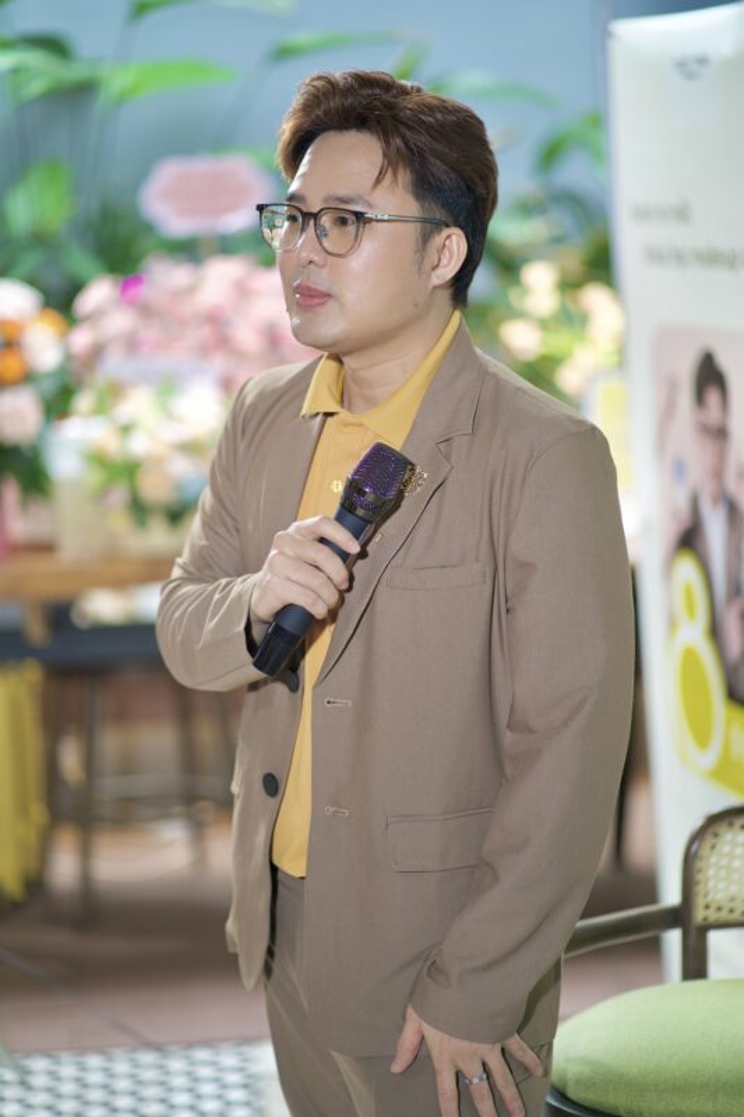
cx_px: 372
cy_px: 558
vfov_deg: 23.9
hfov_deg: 16.1
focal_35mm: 85
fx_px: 2636
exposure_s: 1/125
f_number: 1.8
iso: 200
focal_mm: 85
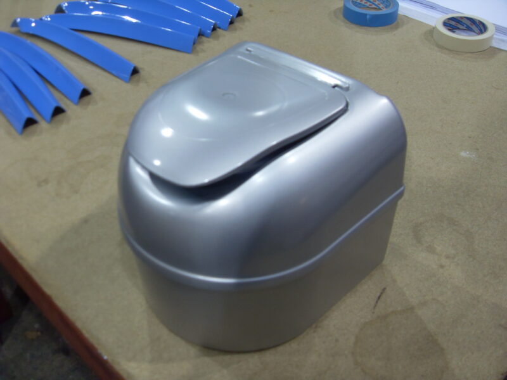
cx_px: 254
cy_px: 190
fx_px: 513
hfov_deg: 52.6
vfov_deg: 40.7
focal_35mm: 35
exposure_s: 1/45
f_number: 2.8
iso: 160
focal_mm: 6.3
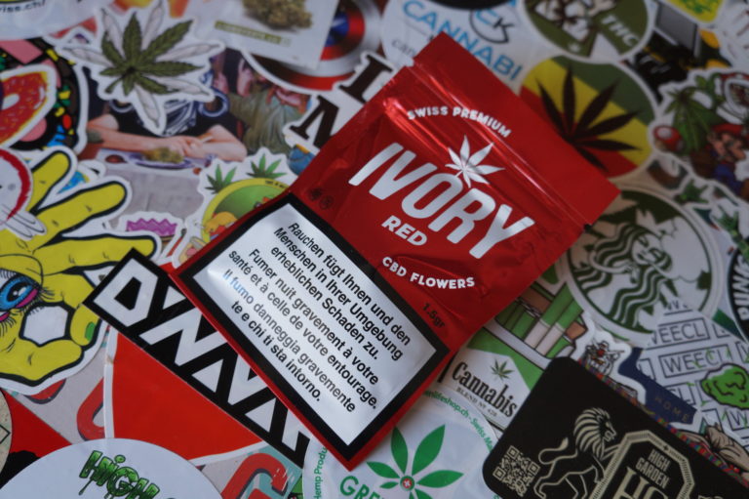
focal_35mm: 32
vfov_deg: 41.7
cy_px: 250
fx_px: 655
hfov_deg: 59.5
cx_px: 374
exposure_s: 1/160
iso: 250
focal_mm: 21
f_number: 4
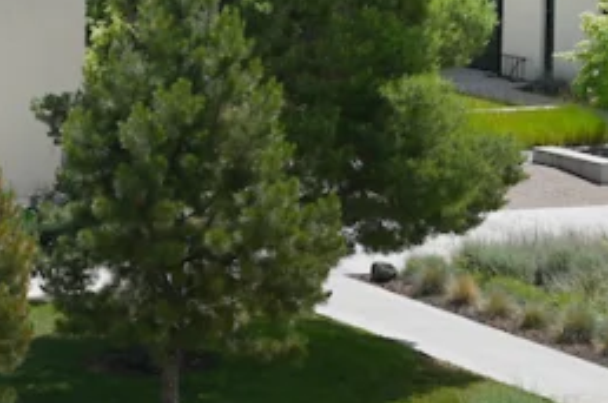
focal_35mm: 167
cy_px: 20
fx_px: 2815
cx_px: 54
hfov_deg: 12.2
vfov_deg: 8.2
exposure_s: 1/500
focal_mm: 42
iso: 100
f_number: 8
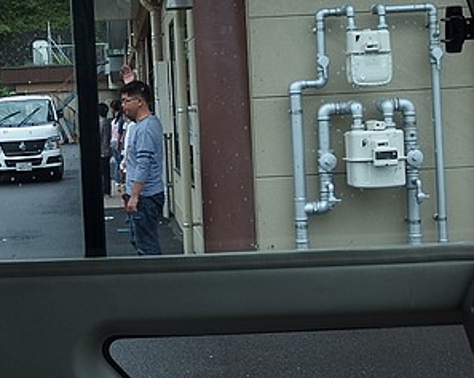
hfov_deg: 27.7
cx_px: 89
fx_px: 939
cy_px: 108
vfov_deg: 22.6
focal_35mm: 67
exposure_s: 1/500
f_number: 2.8
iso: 100
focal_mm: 7.5
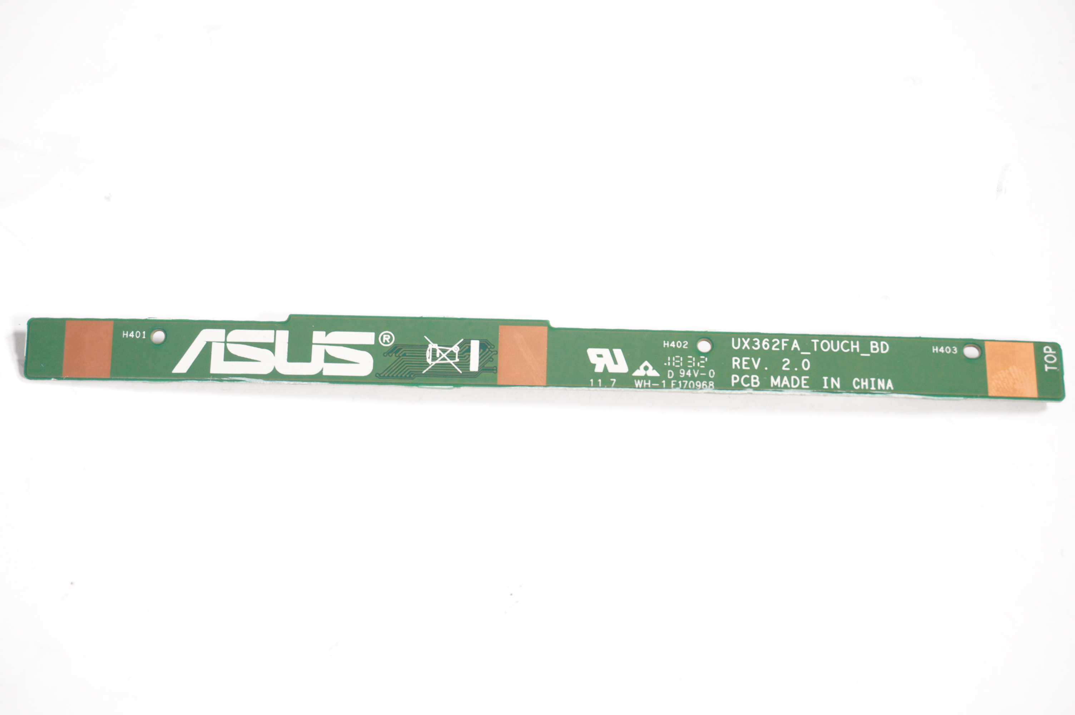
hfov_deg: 36.9
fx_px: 1611
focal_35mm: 54
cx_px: 538
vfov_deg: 25.0
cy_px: 358
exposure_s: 1/60
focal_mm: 36
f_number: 5.6
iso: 640
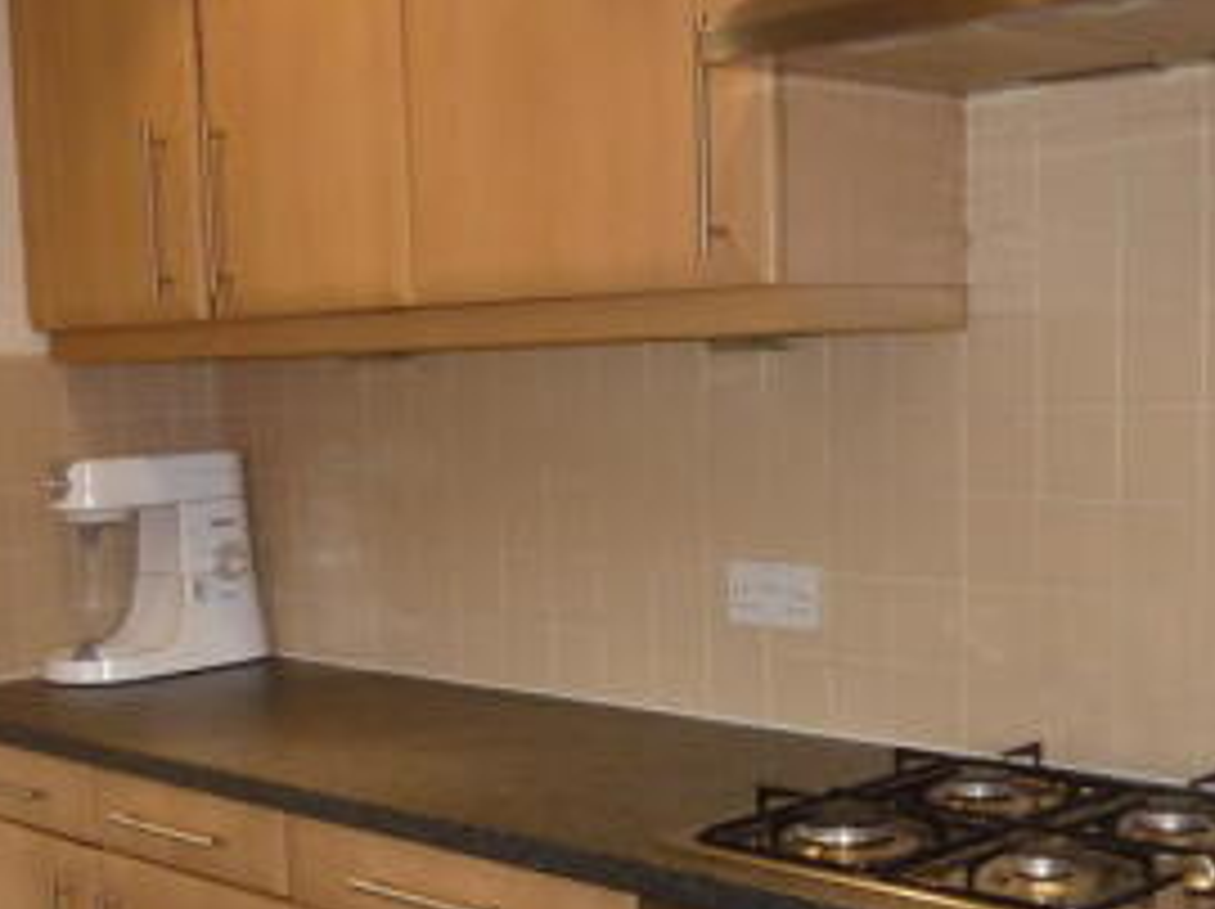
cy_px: 691
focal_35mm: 54
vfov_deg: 26.6
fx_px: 1894
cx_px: 623
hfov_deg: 35.6
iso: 250
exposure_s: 1/30
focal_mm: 4.5
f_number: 2.8
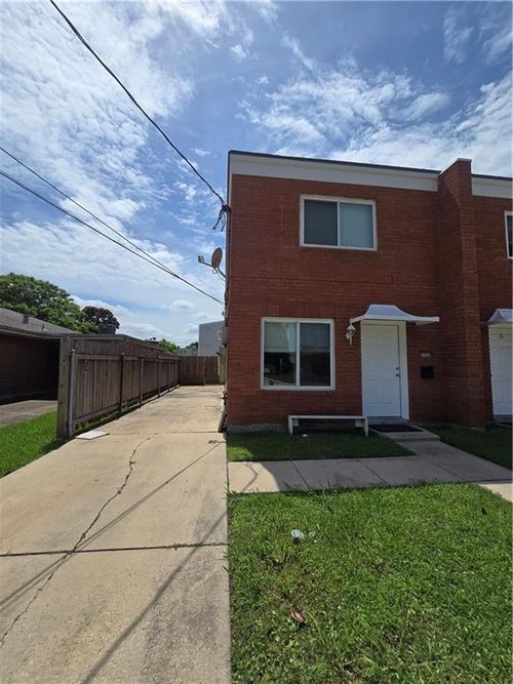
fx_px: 257
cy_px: 342
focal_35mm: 13
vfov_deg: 106.2
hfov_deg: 89.9
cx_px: 256
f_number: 2.2
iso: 50
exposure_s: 1/4939
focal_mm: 2.2
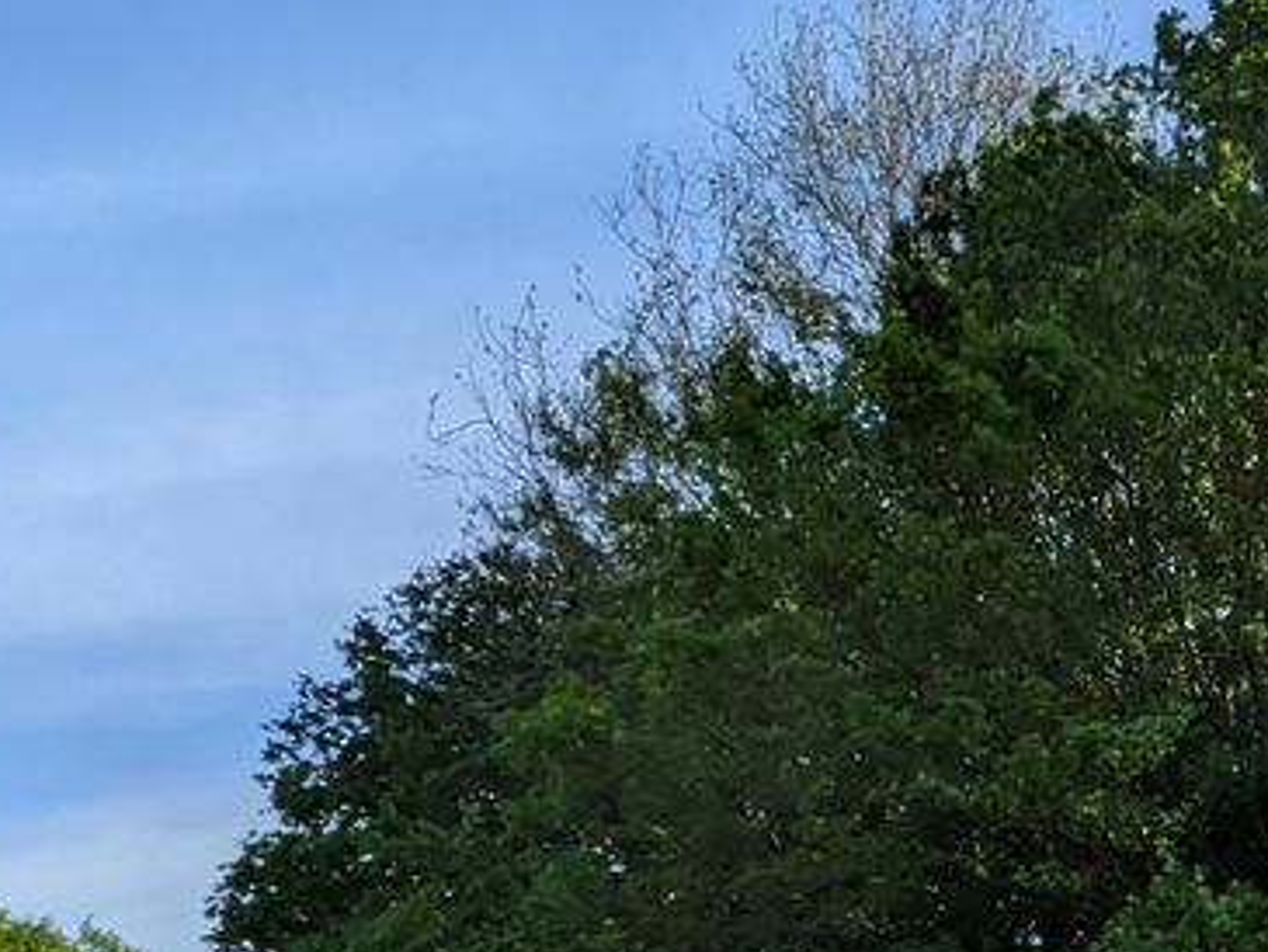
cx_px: 1372
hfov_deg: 35.6
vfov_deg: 30.3
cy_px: 841
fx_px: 1686
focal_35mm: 46
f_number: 2.2
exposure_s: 1/3559
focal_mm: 1.85
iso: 43
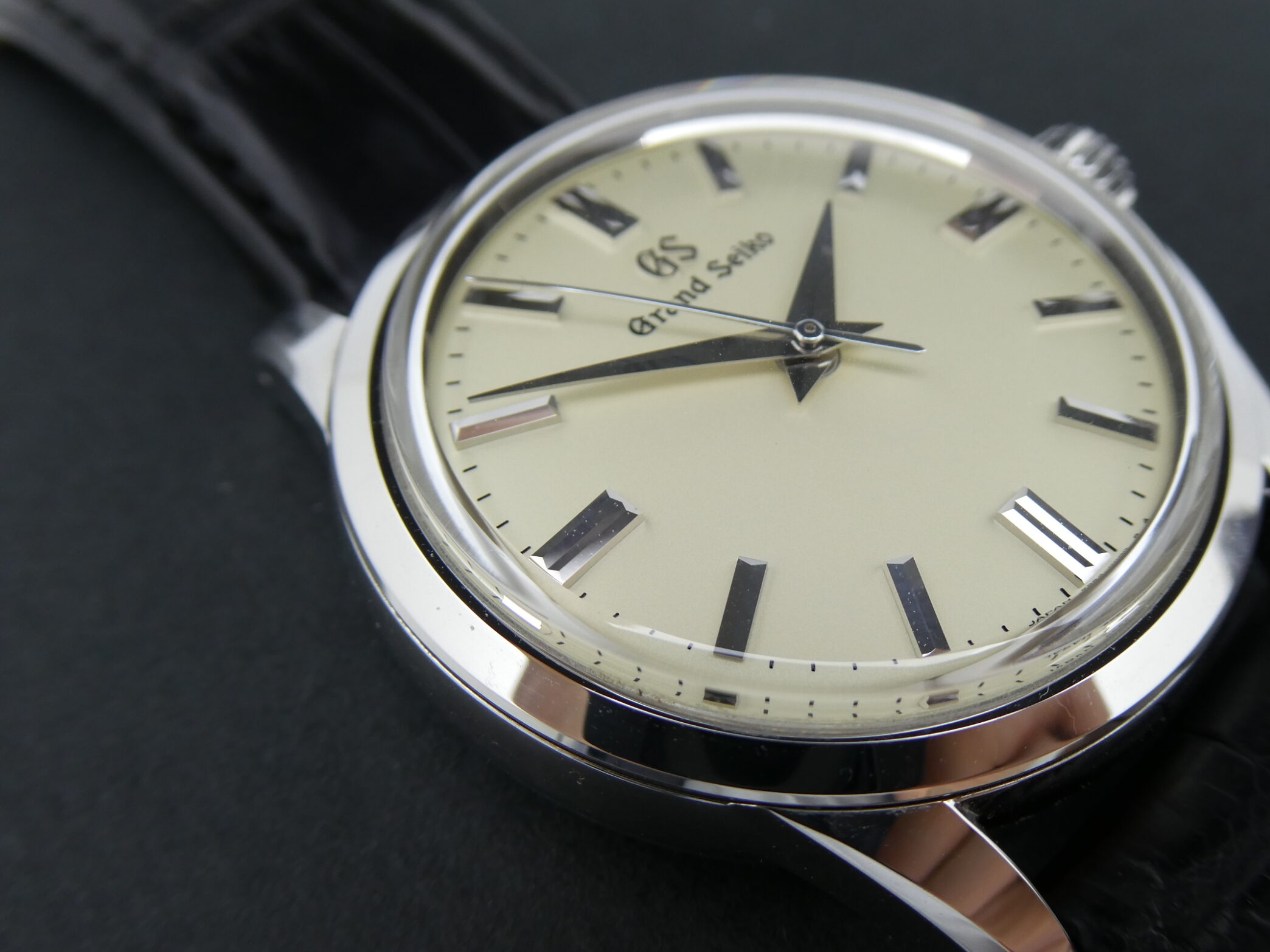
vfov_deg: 37.7
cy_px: 531
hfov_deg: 48.8
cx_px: 740
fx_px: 1394
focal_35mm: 38
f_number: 3.5
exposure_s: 1/80
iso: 80
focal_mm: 5.4
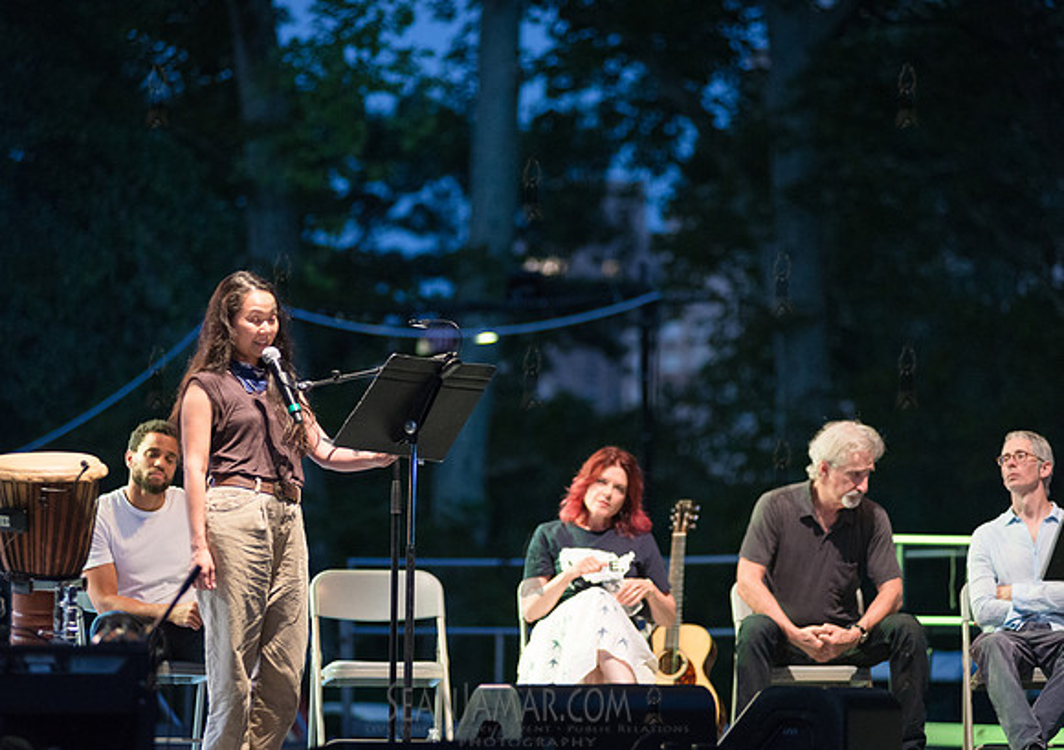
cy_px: 375
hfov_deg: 13.4
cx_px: 502
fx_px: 4527
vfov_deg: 9.5
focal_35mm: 150
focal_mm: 145
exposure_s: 1/320
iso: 3200
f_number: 2.8
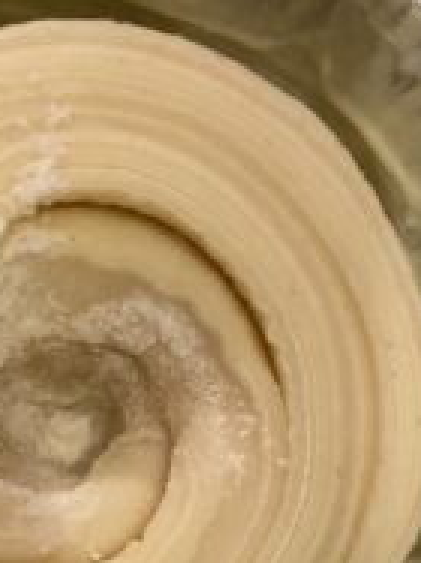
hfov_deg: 21.5
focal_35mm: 67
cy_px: 509
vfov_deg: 27.9
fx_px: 1088
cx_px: 62
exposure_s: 1/33
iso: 400
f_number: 1.8
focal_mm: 4.25
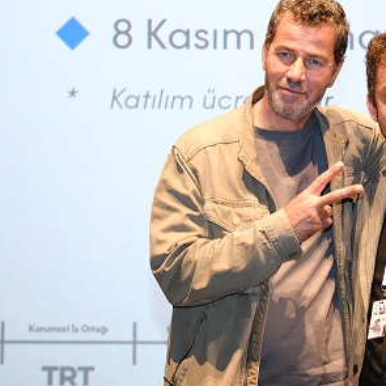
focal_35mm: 129
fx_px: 1627
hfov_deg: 13.4
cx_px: 334
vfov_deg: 13.5
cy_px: 220
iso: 3200
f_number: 5
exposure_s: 1/60
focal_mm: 38.8
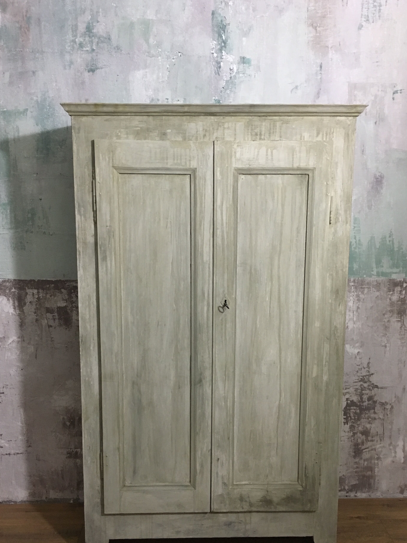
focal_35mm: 32
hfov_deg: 44.2
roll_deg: +1.0
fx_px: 502
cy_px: 288
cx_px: 207
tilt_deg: -10.8
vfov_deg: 56.8
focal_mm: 4.15
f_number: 2.2
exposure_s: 1/33
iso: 200
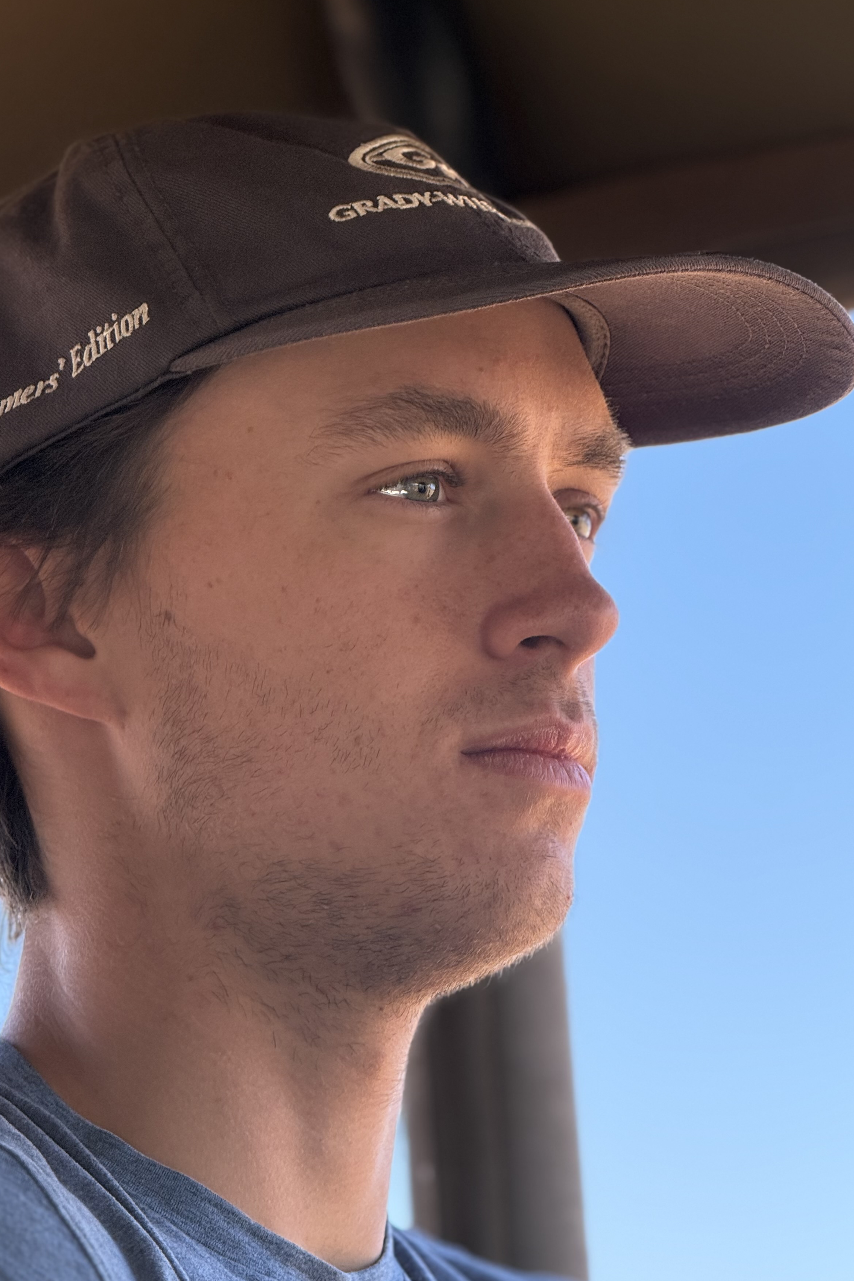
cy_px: 658
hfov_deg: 9.5
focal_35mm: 144
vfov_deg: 14.3
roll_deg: +2.6
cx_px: 342
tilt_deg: +14.0
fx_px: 5124
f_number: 2.8
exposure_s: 1/347
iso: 64
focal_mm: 15.66
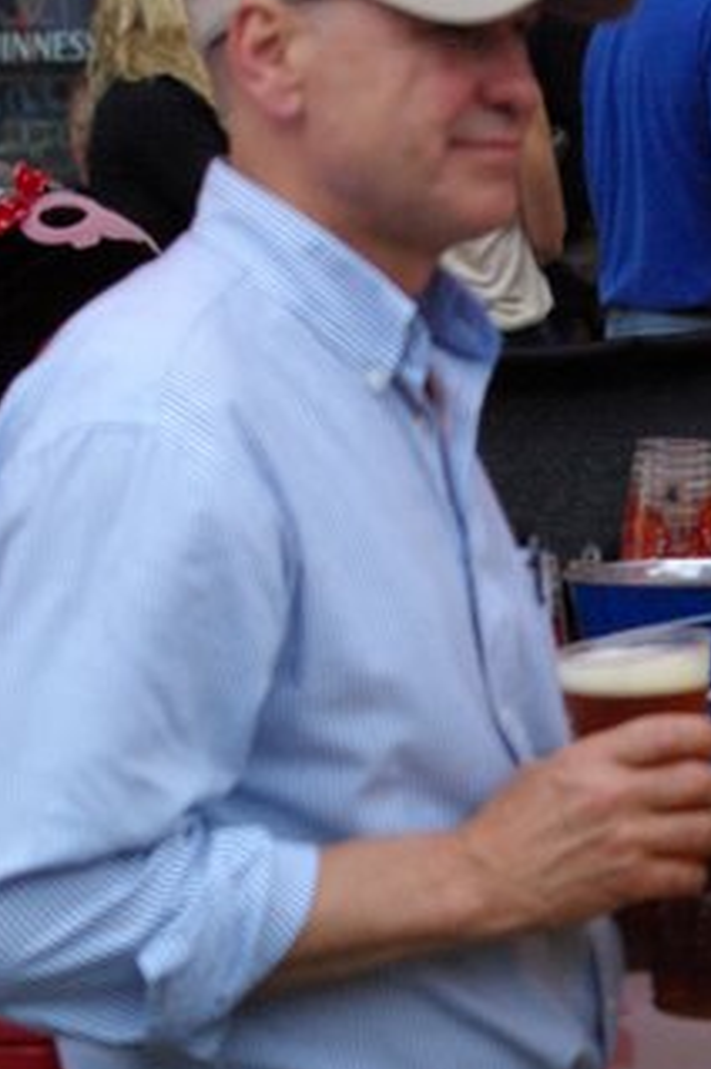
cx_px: 406
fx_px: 5040
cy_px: 426
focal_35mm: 170
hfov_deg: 8.1
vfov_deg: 12.1
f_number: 6.7
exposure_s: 1/125
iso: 1600
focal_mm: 75
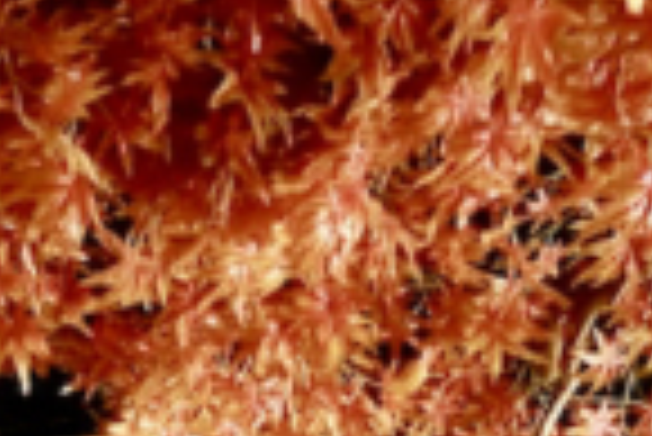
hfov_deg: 11.6
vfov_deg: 7.3
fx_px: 3082
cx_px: -297
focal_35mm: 170
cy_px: 1225
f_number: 1.8
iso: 640
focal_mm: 8.8
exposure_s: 1/30
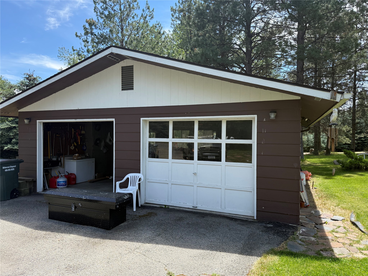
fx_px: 255
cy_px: 138
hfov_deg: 71.6
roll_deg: -0.5
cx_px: 184
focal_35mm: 24
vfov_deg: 56.8
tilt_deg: +0.4
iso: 100
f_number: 1.78
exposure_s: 1/1812
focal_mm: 6.76
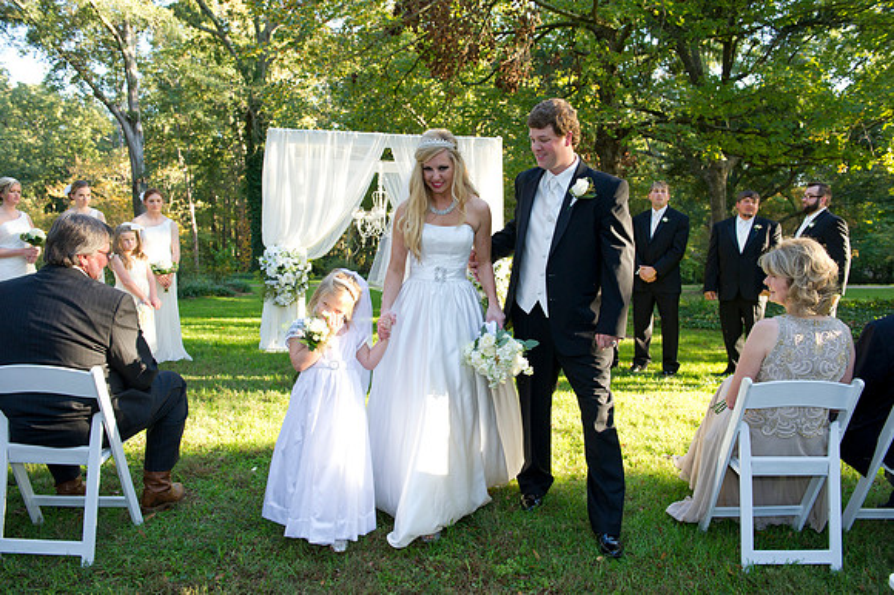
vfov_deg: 42.3
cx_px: 447
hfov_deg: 60.3
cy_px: 298
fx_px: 769
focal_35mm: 31
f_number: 5.6
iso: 640
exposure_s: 1/160
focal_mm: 31
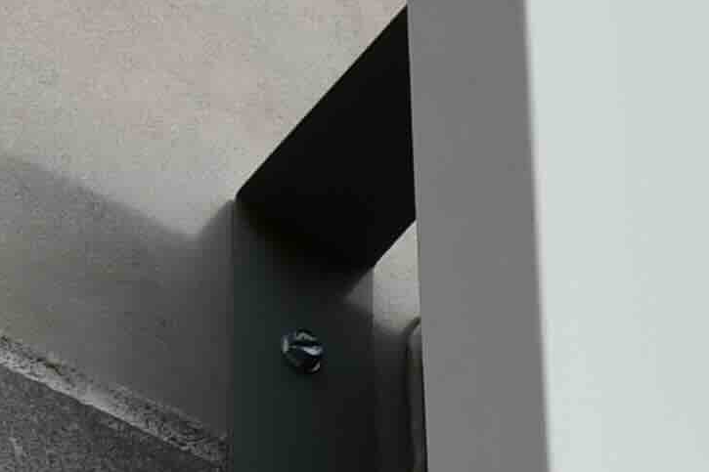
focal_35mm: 530
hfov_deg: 3.9
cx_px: 1376
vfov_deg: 2.6
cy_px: 202
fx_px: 10435
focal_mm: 46
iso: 100
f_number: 9
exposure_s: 1/320
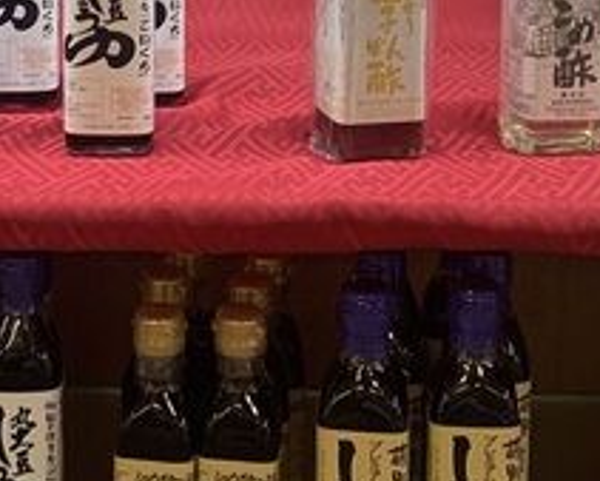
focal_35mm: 98
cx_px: 198
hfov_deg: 19.5
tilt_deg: -6.6
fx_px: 1741
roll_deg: -0.1
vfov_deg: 15.2
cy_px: -92
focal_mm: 4.25
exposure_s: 1/60
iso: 100
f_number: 1.8
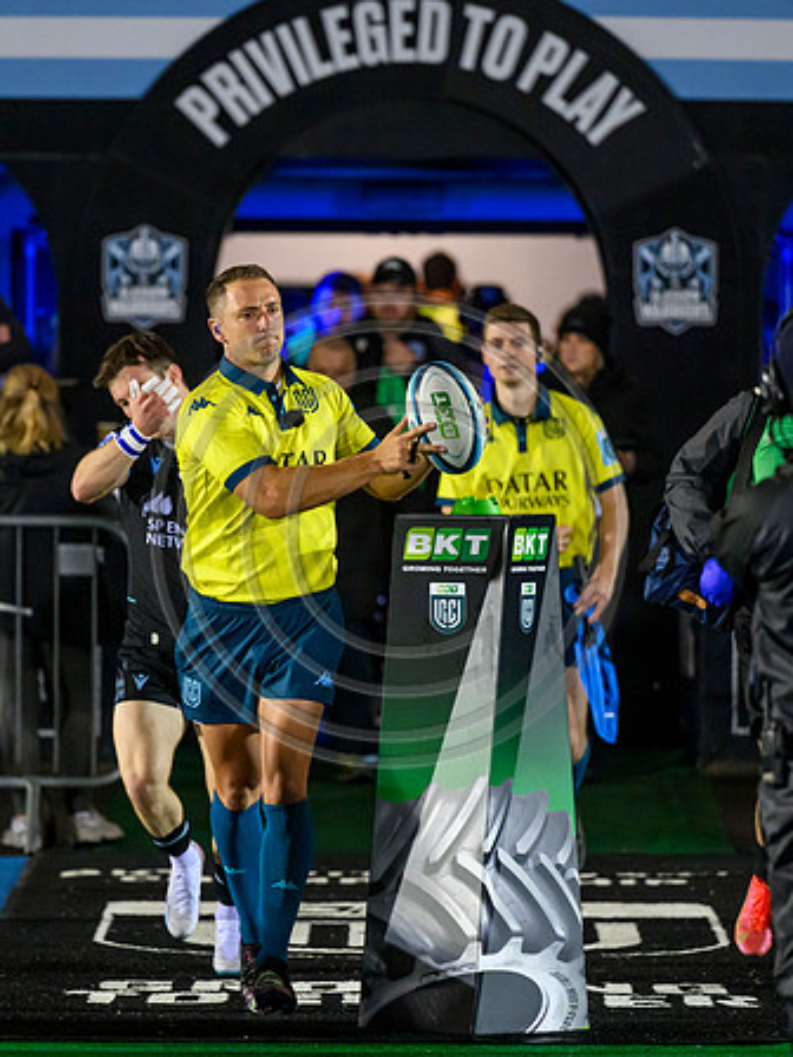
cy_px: 554
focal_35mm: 306
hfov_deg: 4.9
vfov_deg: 6.5
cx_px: 351
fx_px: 9347
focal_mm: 200
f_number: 3.2
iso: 6400
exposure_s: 1/800
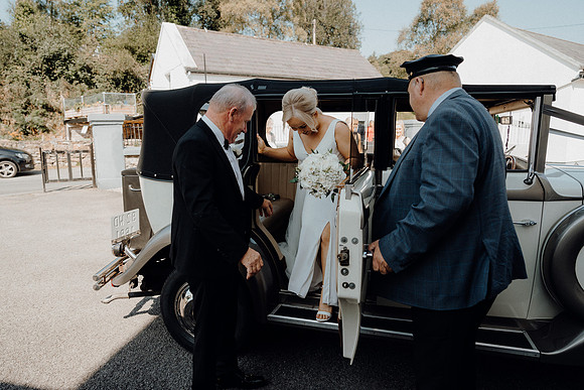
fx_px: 390
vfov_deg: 53.1
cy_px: 195
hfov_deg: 73.7
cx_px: 292
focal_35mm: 24
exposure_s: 1/640
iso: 125
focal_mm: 24
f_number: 3.2
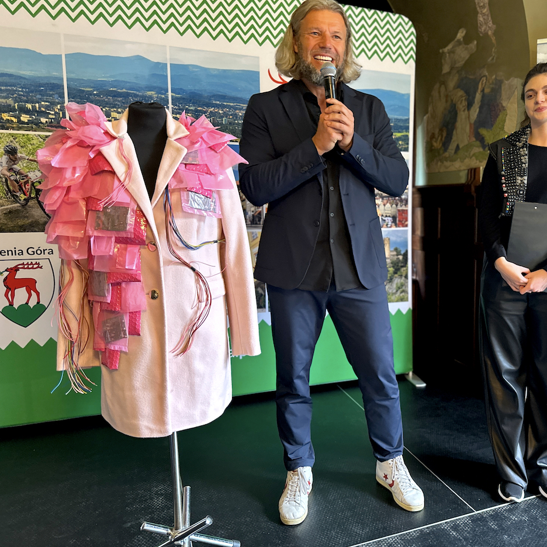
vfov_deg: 55.6
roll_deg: +0.0
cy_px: 267
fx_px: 518
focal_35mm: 29
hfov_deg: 54.3
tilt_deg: -7.4
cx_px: 373
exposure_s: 1/60
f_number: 1.78
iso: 400
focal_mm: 6.86
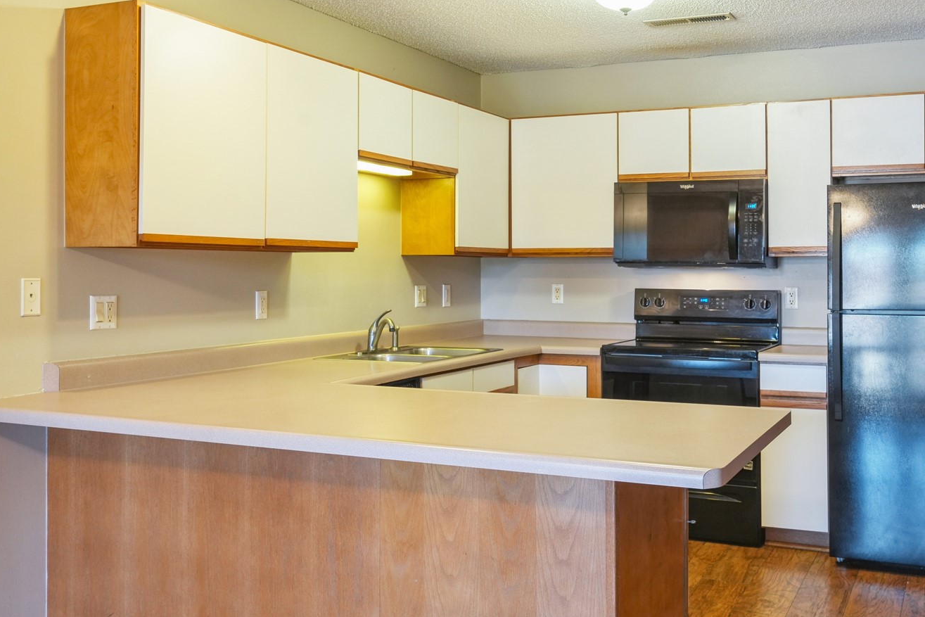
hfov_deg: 48.4
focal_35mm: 40
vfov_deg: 33.4
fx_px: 1028
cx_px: 498
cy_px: 290
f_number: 8
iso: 640
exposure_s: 1/120
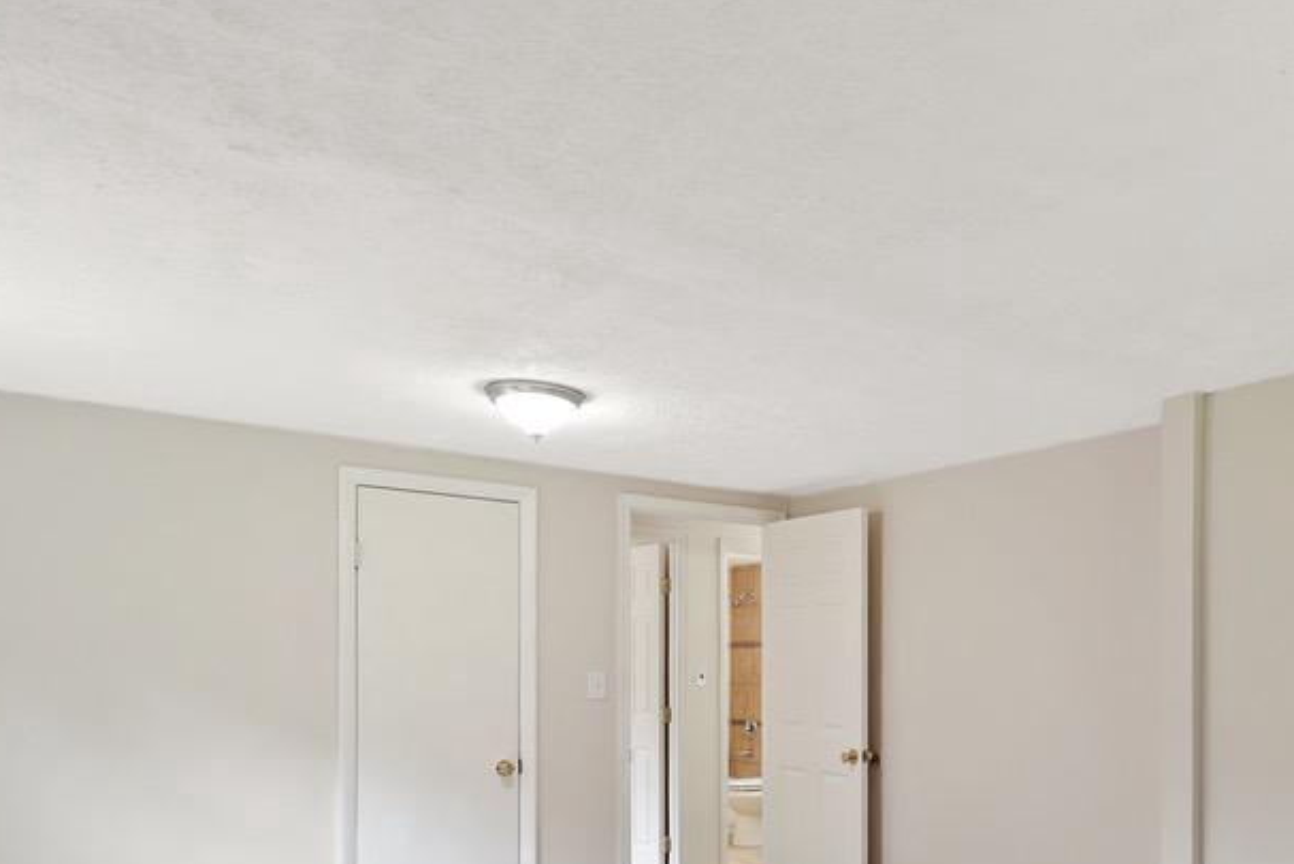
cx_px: 961
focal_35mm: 27
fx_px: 971
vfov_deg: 45.9
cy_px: 670
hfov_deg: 63.6
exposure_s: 1/30
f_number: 4.5
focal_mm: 16
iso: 320
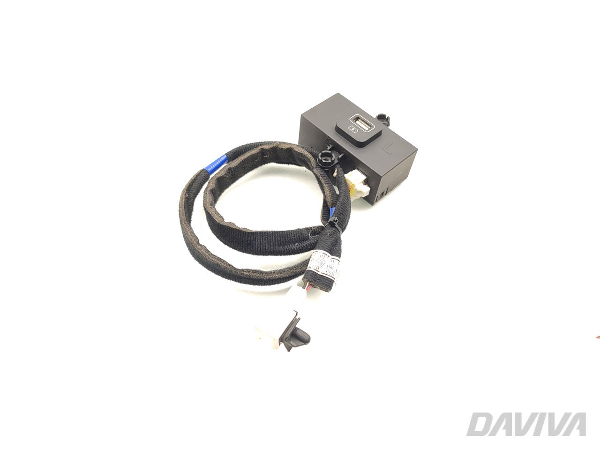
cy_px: 225
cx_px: 300
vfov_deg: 56.8
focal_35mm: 24
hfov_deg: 71.6
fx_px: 416
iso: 200
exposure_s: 1/80
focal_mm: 5.89
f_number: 1.89
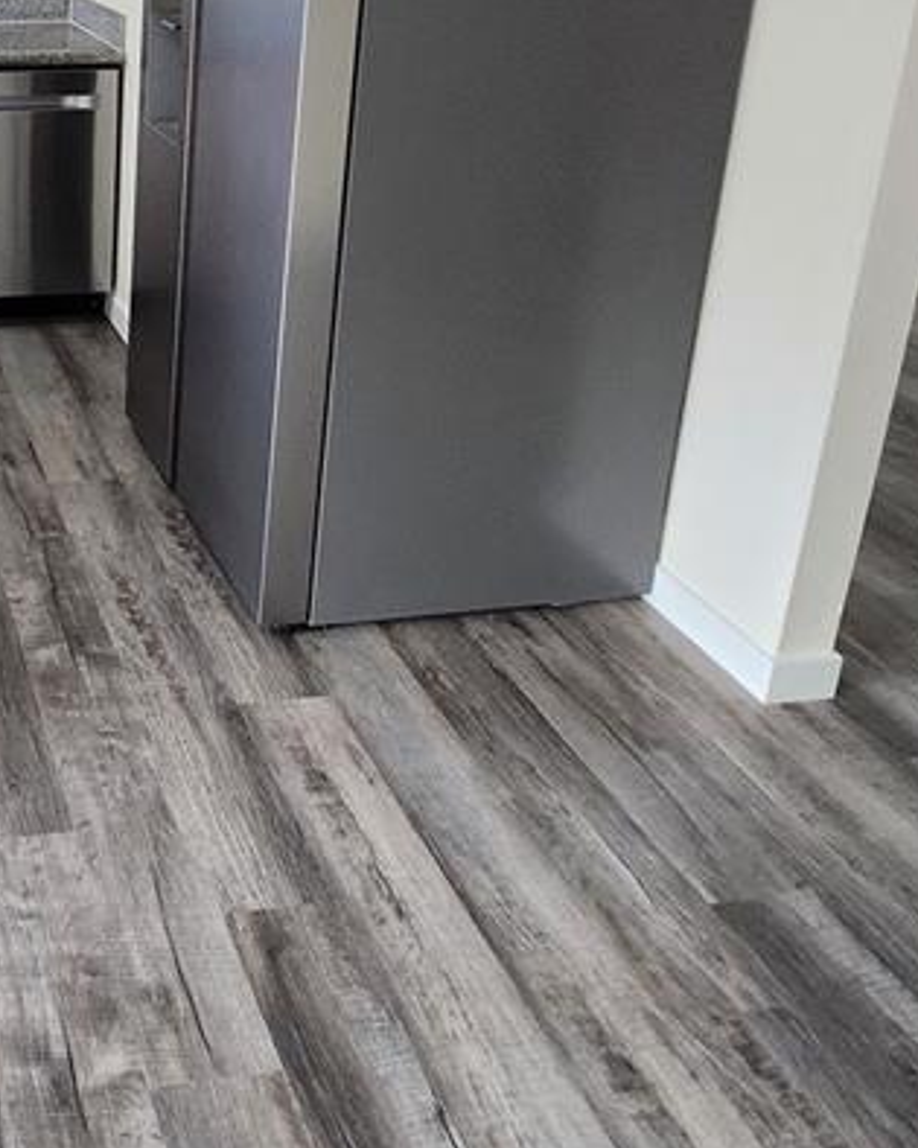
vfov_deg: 49.4
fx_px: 1121
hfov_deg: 37.9
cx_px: -67
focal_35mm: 33
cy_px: 156
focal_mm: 1.74
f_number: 2.2
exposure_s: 1/60
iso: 400
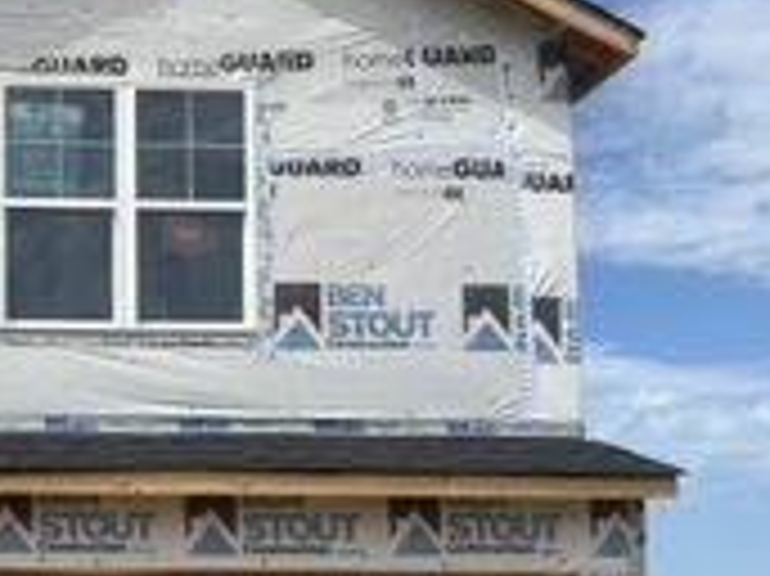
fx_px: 1689
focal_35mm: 76
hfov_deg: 24.1
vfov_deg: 19.1
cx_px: -72
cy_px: 493
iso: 50
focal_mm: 5.7
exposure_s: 1/6211
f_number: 1.5
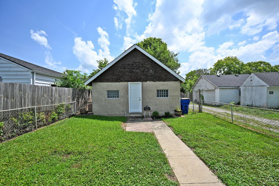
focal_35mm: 14
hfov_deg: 104.3
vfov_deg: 81.2
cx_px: 140
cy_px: 93
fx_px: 108
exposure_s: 1/400
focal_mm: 14
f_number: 7.1
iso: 100
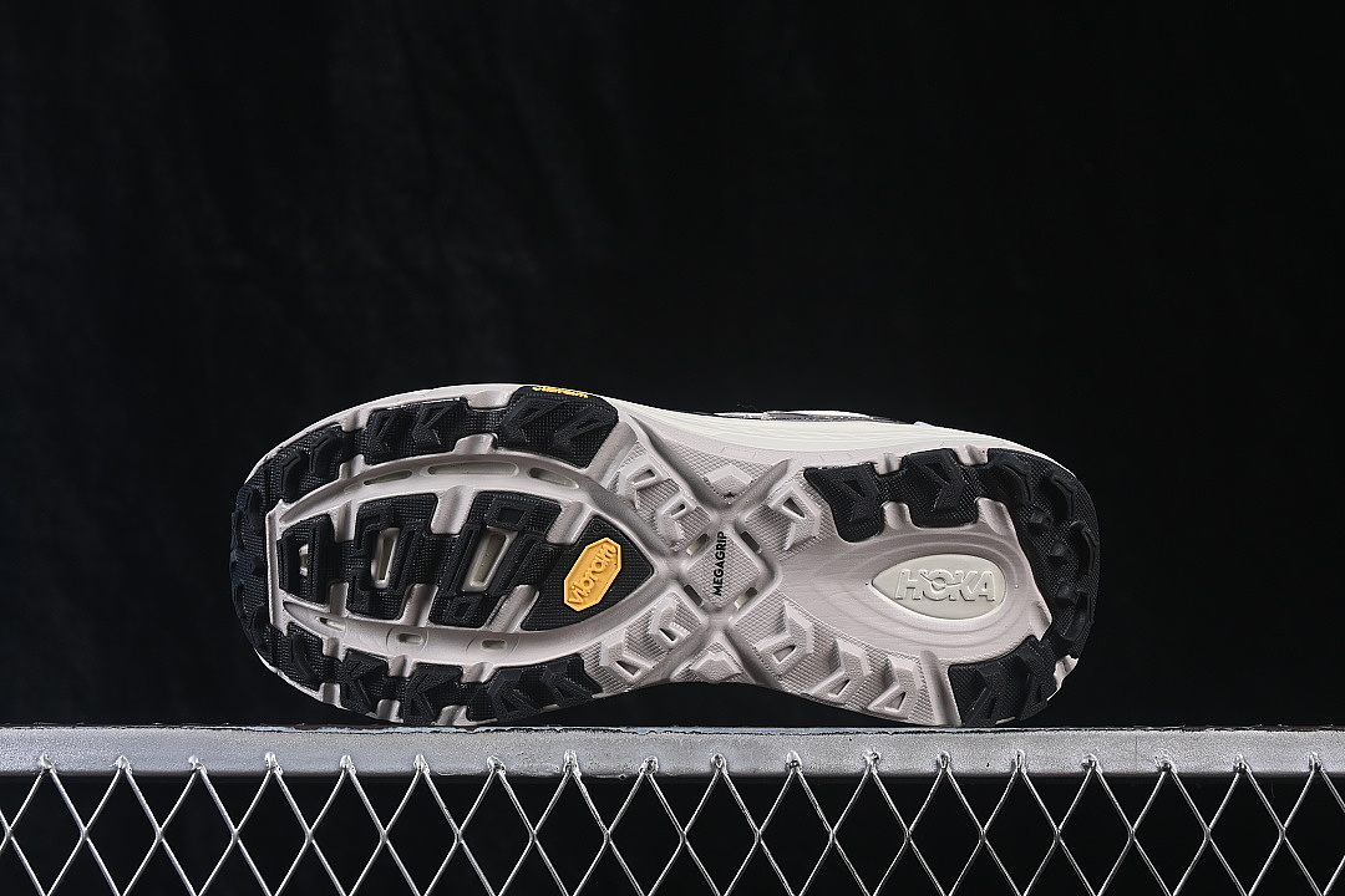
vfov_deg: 18.2
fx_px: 2802
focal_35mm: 75
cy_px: 448
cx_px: 672
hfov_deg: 27.0
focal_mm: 50
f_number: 7.1
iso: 160
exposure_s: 1/80
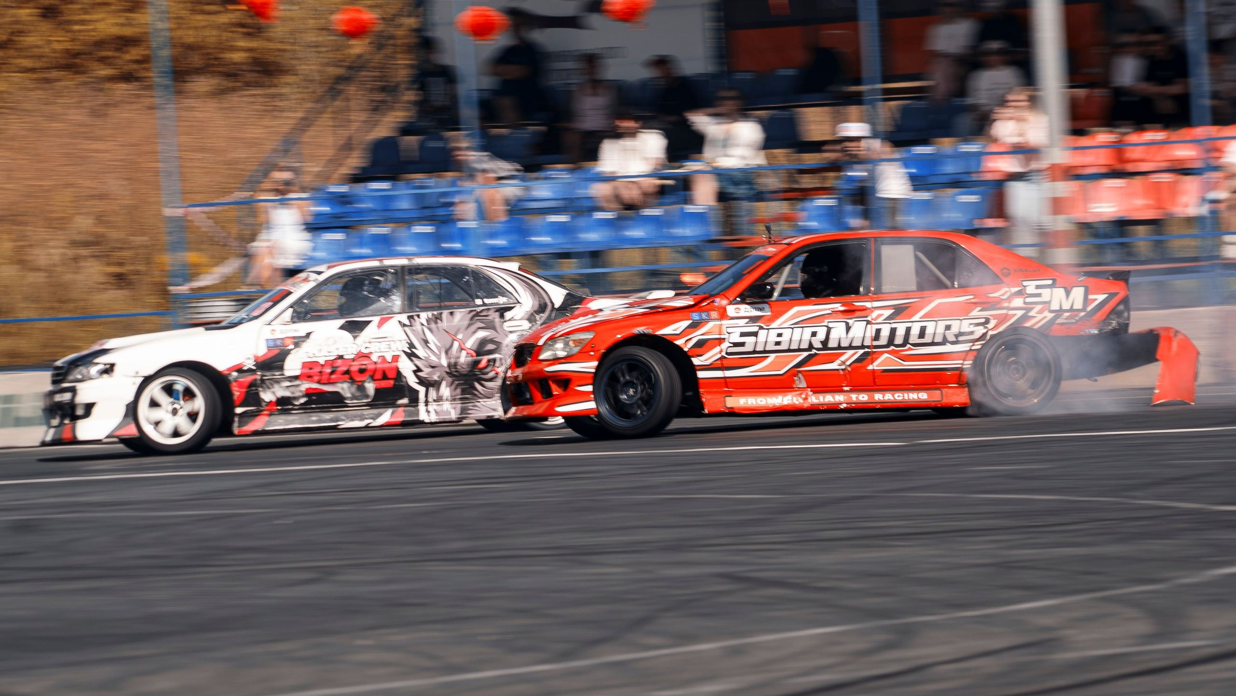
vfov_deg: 3.9
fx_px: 10283
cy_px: 348
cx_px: 617
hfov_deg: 6.9
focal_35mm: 314
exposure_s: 1/125
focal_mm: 160
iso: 100
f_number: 9
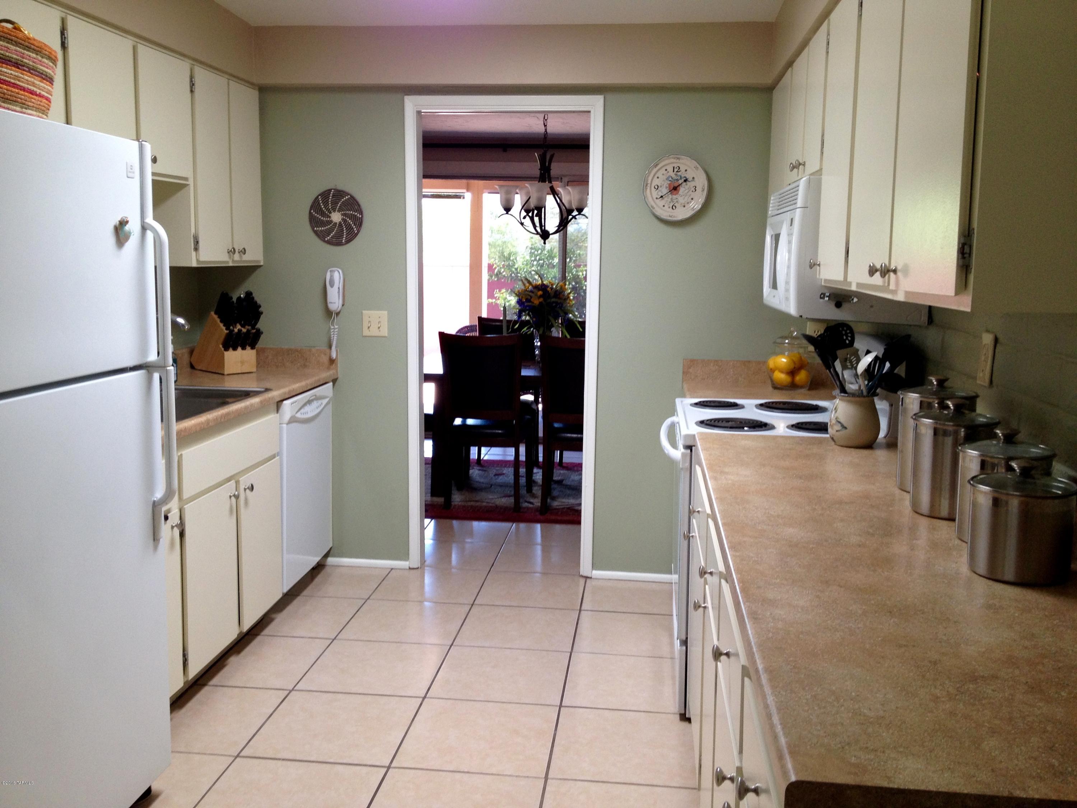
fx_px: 1089
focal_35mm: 35
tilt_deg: -8.7
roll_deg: -1.5
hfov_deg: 52.6
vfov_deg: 40.7
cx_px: 538
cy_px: 404
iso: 64
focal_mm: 4.28
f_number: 2.4
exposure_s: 1/60
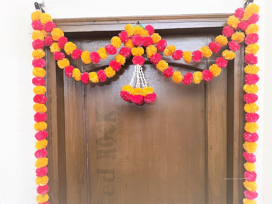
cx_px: 136
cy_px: 102
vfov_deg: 53.1
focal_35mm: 26
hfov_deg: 67.3
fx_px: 204
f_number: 1.6
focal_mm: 4.2
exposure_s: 1/33
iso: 400
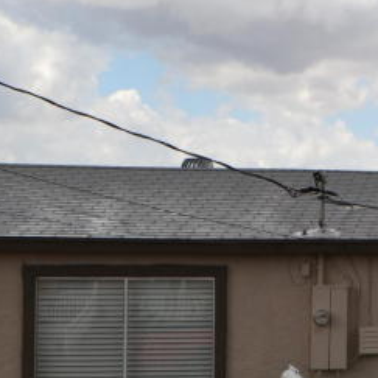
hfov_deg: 12.4
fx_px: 1643
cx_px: 590
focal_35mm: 133
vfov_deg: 13.1
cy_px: 146
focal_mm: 22
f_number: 9
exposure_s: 1/200
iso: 100
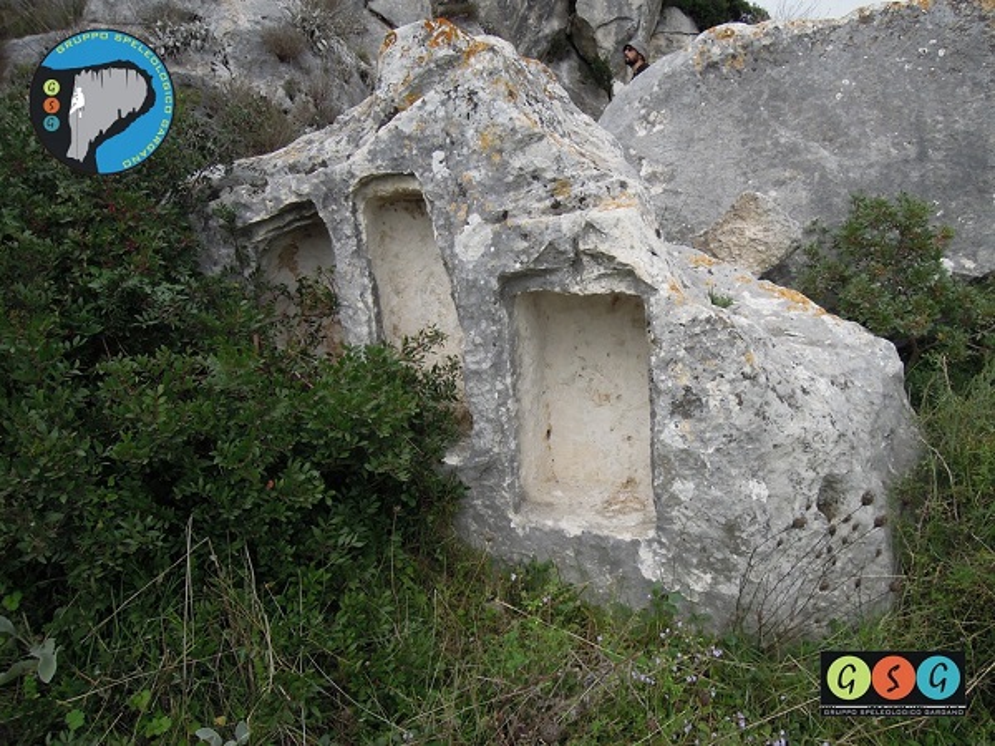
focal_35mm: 24
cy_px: 373
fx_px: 690
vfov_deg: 56.8
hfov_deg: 71.6
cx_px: 498
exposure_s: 1/1000
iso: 160
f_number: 2.8
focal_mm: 4.3
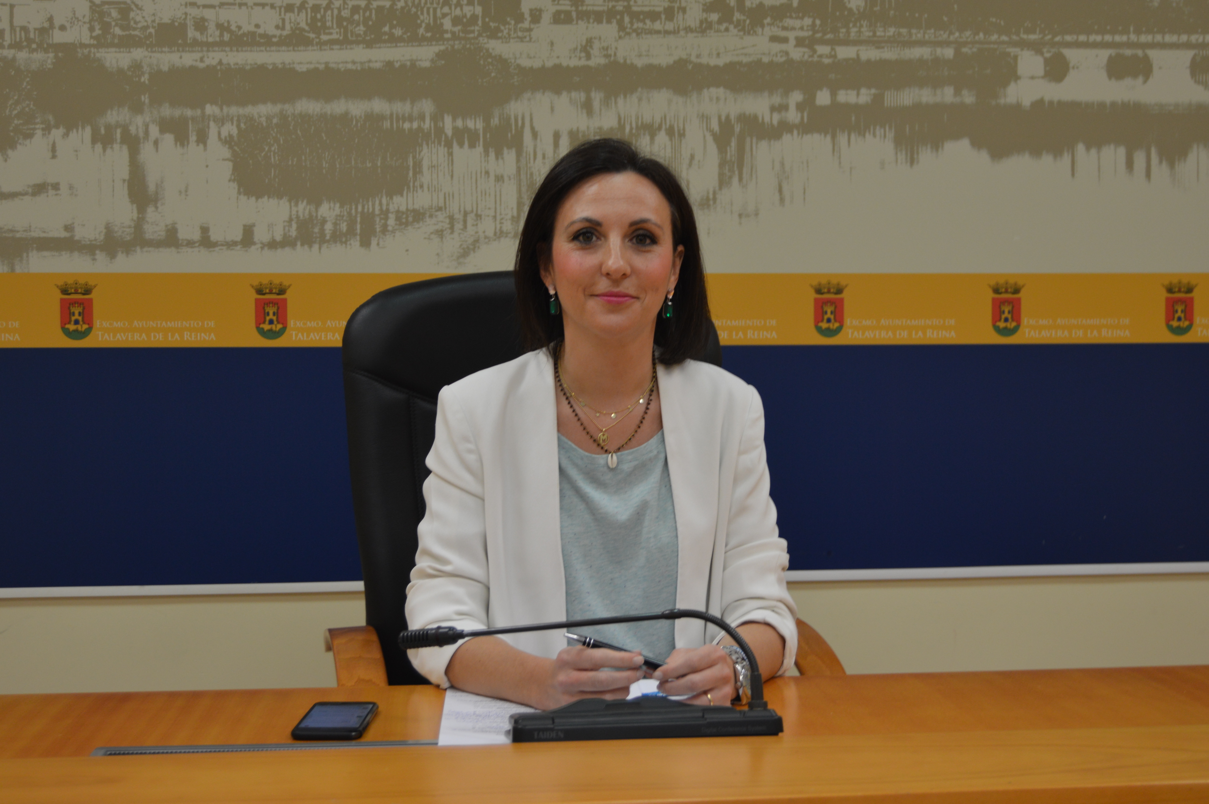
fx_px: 1611
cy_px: 402
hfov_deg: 41.1
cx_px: 604
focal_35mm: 48
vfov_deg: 28.0
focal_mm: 32
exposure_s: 1/60
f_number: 4.5
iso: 450
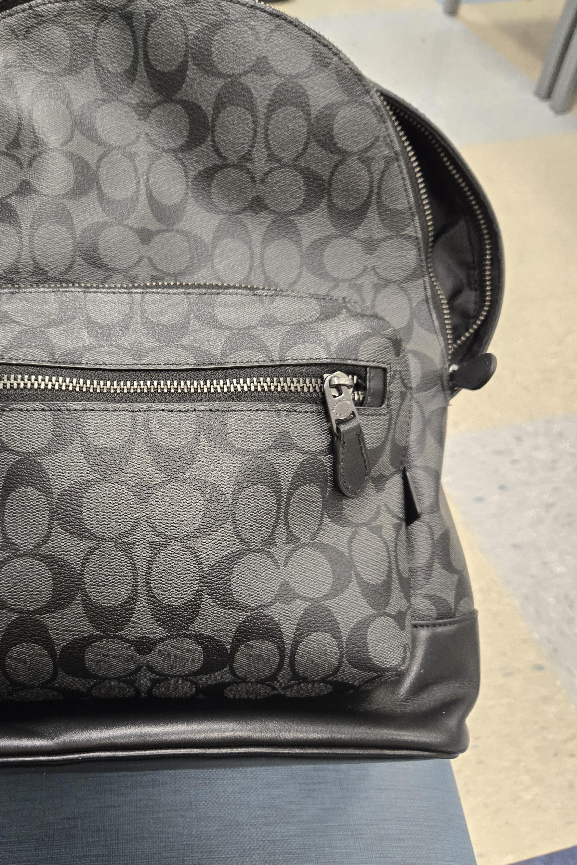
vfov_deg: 63.6
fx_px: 697
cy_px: 461
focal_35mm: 29
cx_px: 199
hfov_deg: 44.4
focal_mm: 5.4
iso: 500
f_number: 1.8
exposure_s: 1/120
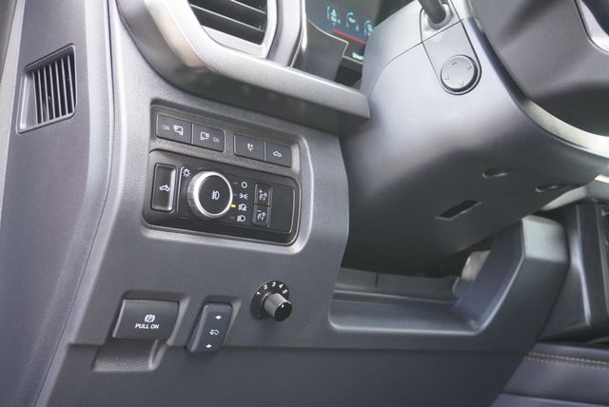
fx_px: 711
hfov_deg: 46.4
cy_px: 204
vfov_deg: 32.0
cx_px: 304
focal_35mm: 42
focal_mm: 28
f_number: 4.5
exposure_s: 1/160
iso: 2500
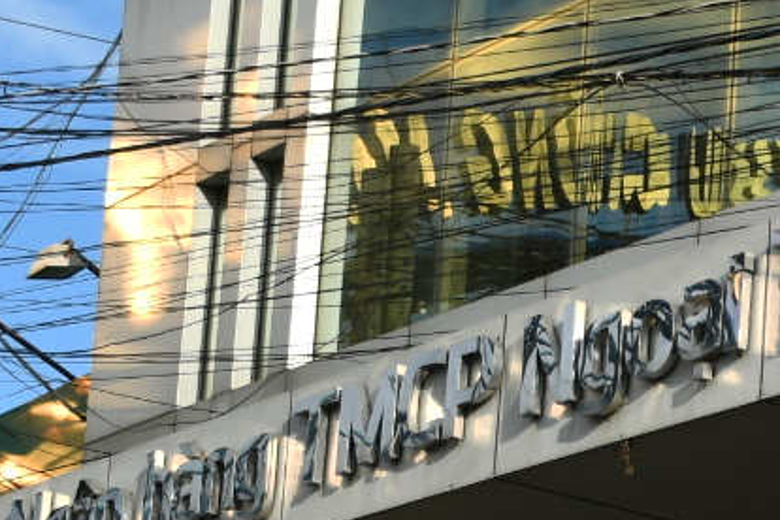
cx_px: 1010
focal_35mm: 133
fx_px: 2881
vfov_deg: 10.1
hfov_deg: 14.8
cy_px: 714
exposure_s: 1/400
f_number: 3.8
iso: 50
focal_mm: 23
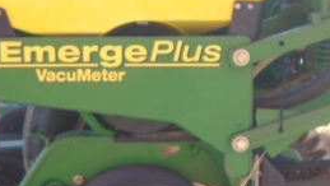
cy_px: 104
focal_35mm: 87
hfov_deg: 24.3
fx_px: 762
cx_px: 107
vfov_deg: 13.9
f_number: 3.1
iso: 100
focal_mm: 6.3
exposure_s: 1/200
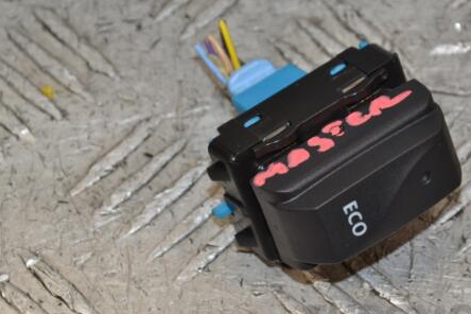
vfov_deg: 6.5
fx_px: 2782
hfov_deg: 9.7
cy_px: 179
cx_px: 285
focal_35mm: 213
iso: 800
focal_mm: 105
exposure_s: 1/200
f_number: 9
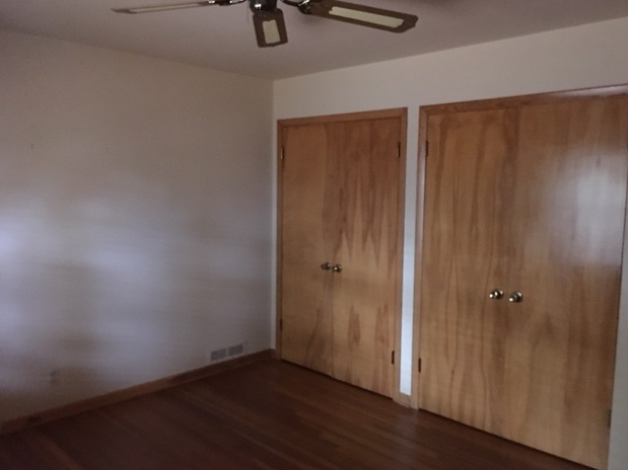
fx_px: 544
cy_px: 240
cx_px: 322
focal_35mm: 30
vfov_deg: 46.8
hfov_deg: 60.0
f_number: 2.2
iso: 1000
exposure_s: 1/15
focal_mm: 4.15
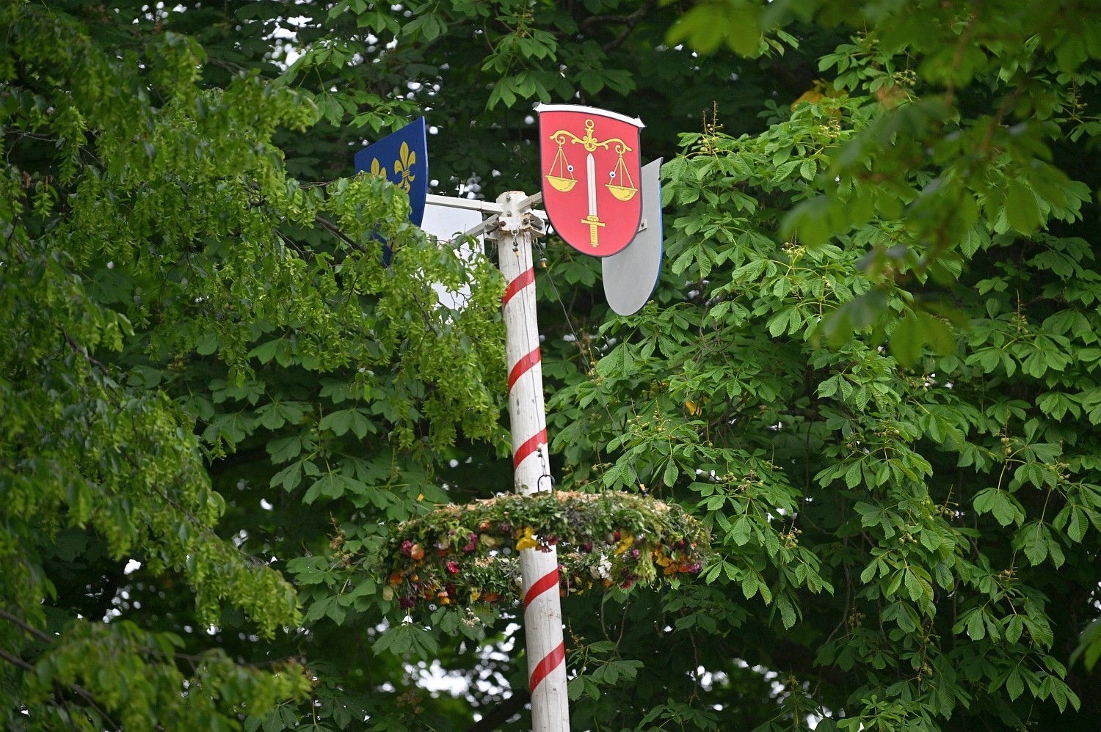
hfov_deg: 10.3
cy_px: 366
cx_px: 550
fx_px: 6112
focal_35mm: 200
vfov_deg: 6.9
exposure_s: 1/1250
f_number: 2.8
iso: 320
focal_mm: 200
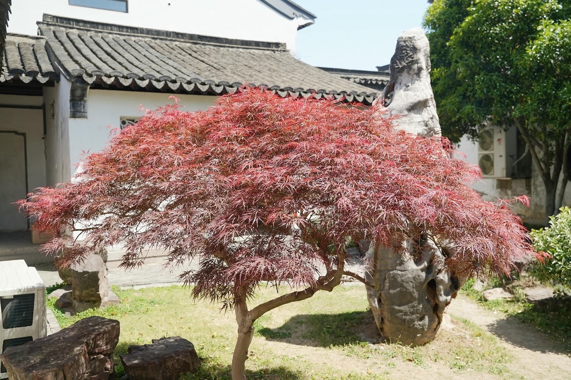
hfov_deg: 58.7
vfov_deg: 41.1
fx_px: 508
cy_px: 190
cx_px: 286
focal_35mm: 32
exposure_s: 1/200
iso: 100
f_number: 4.5
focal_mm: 32
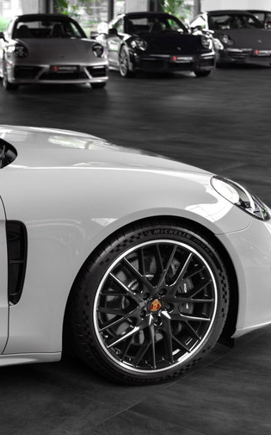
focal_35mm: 77
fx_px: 909
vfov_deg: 26.9
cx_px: 31
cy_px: 215
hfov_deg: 16.8
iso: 320
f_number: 2.8
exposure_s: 1/100
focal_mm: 33
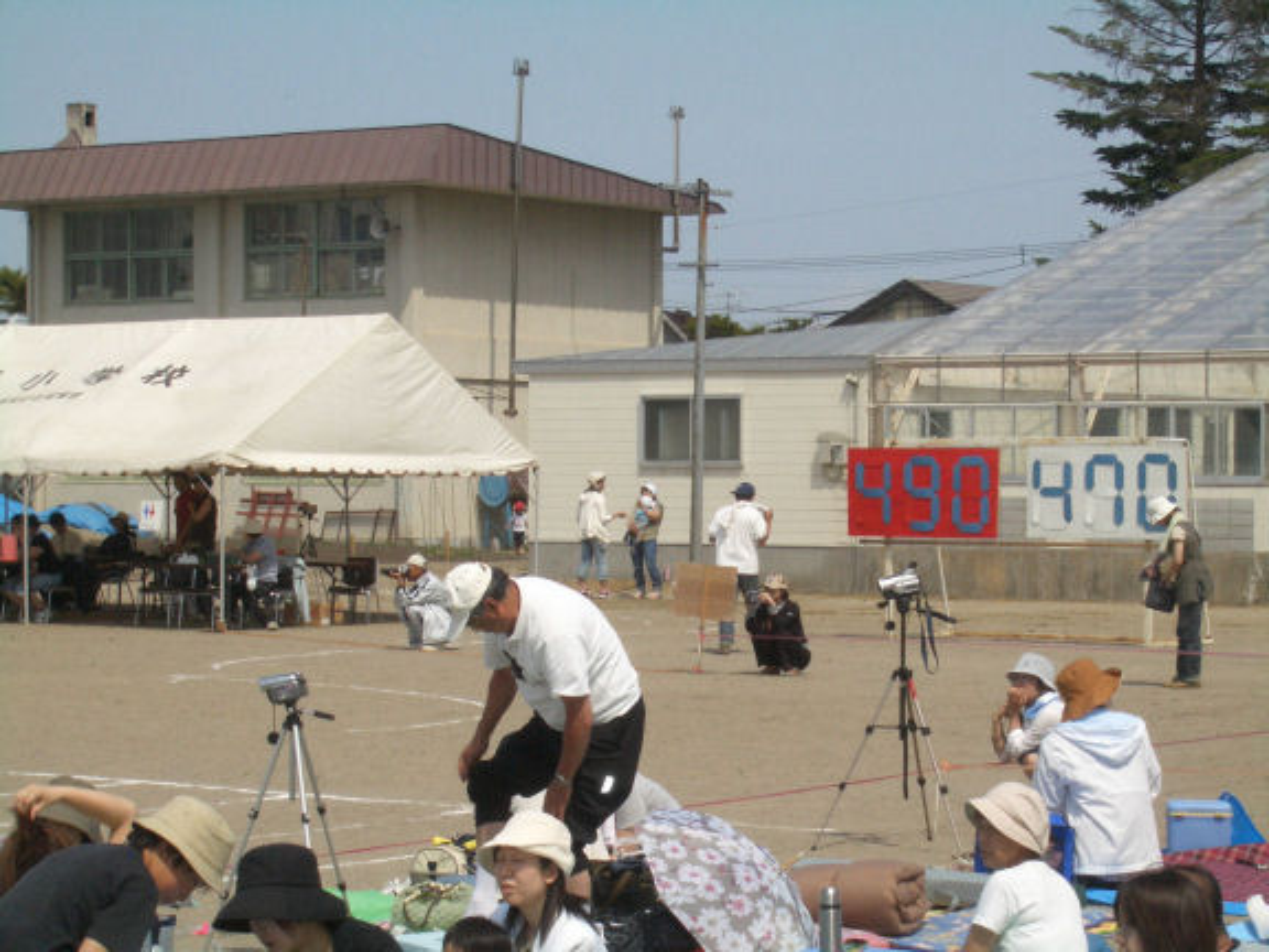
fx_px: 3849
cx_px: 634
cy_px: 476
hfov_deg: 18.7
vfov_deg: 14.1
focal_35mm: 105
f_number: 7.7
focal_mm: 17.4
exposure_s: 1/500
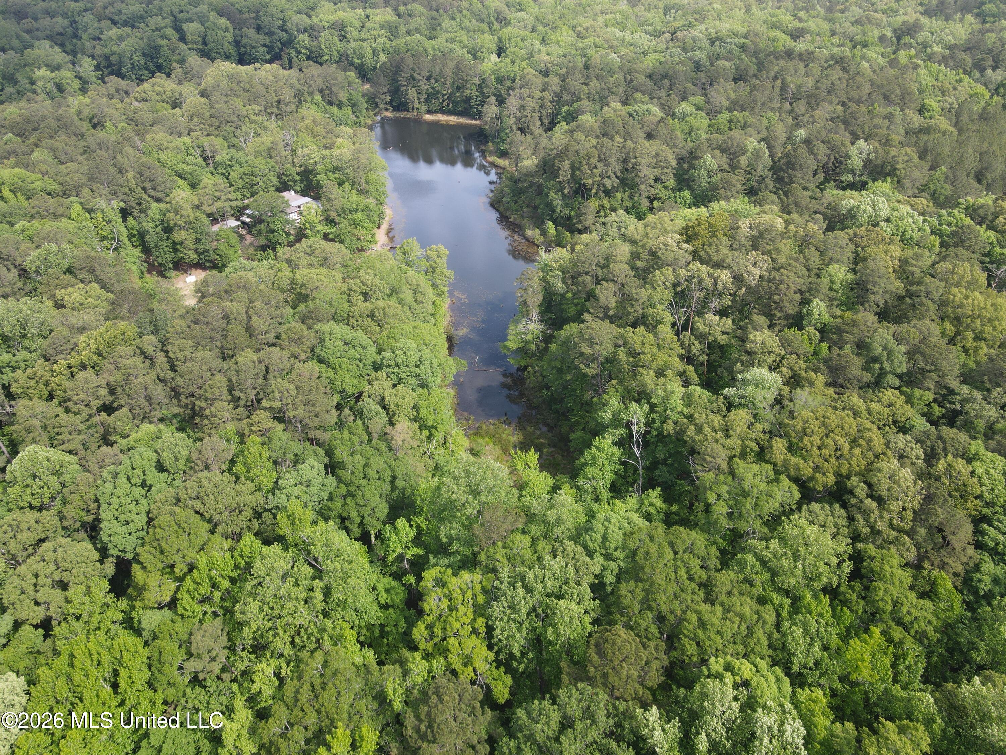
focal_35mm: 24
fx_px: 697
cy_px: 378
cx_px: 503
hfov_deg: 71.6
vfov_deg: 56.8
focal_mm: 4.5
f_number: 2.8
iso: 100
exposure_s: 1/200
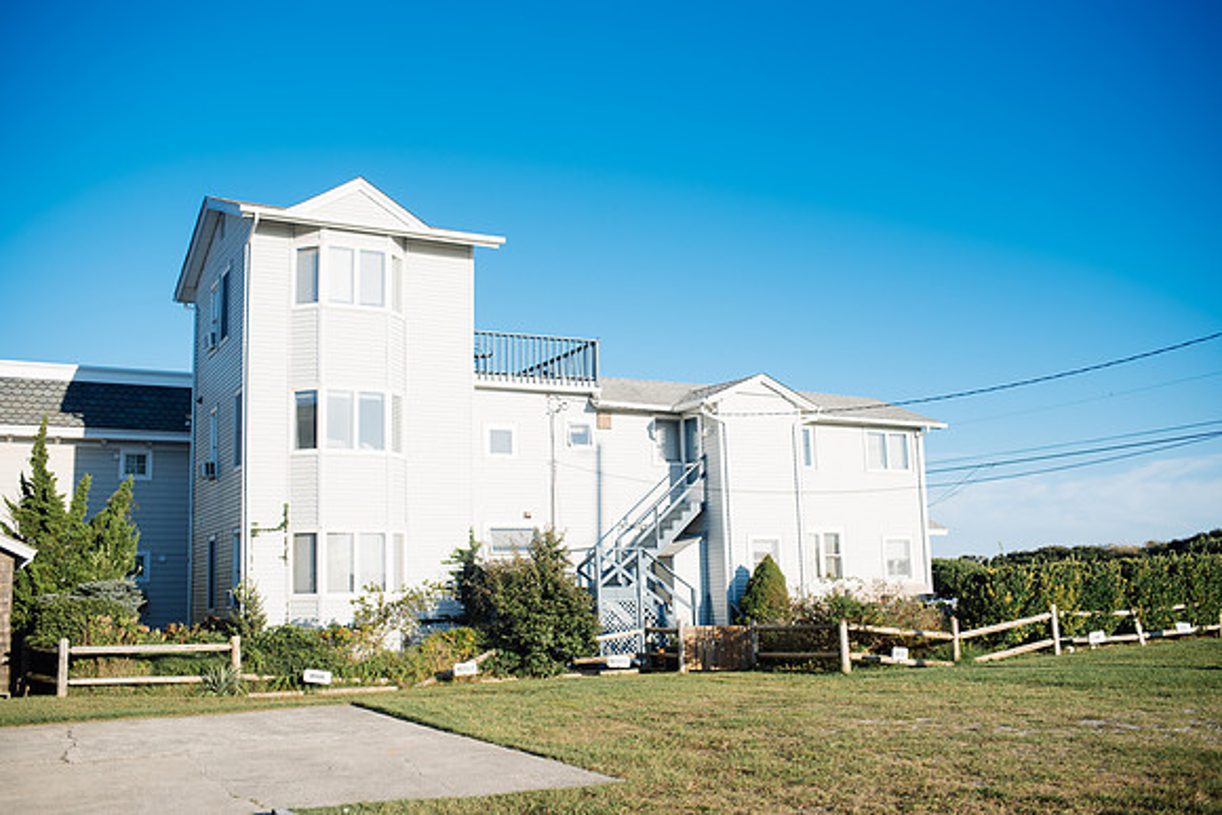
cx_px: 611
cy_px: 408
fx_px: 1188
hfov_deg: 54.4
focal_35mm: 35
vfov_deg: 37.9
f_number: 2.8
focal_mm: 35
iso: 100
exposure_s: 1/1250
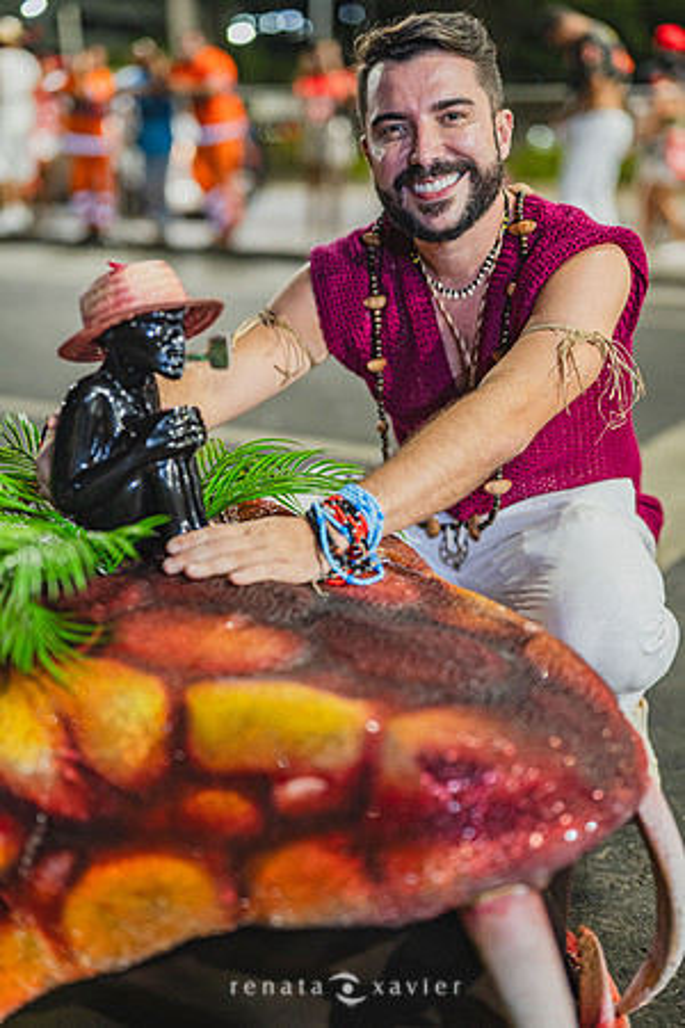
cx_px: 342
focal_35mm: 50
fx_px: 1427
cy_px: 514
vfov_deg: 39.6
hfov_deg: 27.0
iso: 1600
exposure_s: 1/400
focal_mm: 50
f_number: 1.6
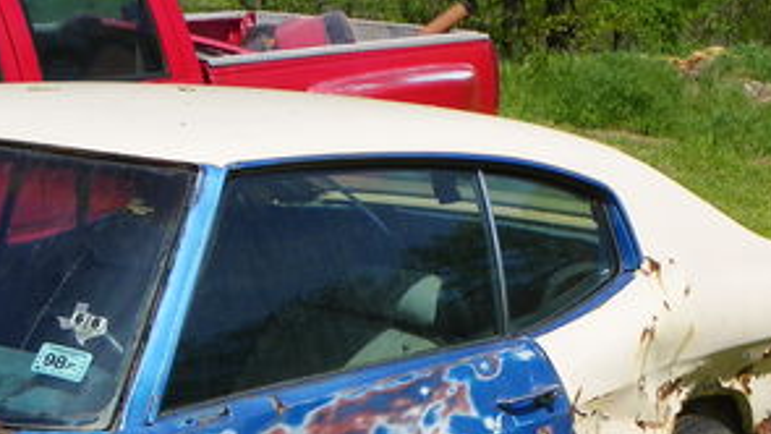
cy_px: 562
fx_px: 1595
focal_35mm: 78
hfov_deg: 27.1
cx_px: 491
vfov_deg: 14.8
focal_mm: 5.9
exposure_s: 1/320
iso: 64
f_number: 5.6
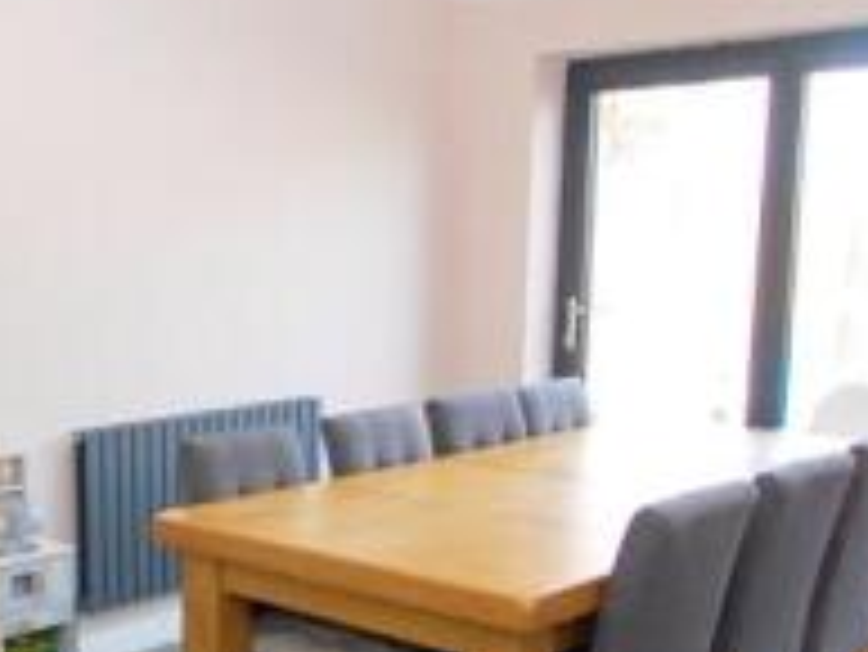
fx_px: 1229
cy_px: 477
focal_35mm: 49
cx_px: 94
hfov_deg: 36.6
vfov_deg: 29.3
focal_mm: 10
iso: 800
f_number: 5.6
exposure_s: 1/125
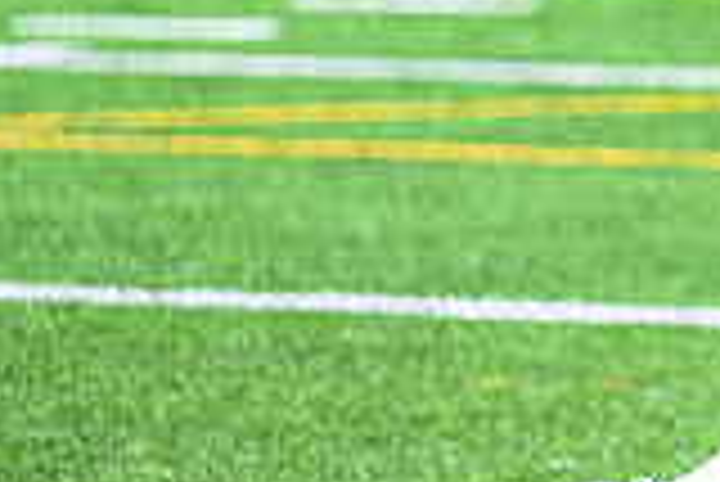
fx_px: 12731
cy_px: -97
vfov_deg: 2.2
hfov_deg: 3.2
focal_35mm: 636
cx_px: 1504
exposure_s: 1/800
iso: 90
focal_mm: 135
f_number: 3.2
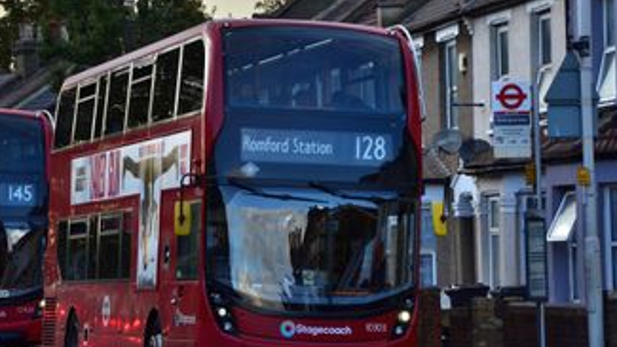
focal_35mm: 171
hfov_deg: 12.6
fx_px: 2798
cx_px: 323
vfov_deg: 7.1
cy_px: 174
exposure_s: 1/250
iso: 200
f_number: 5.6
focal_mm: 92
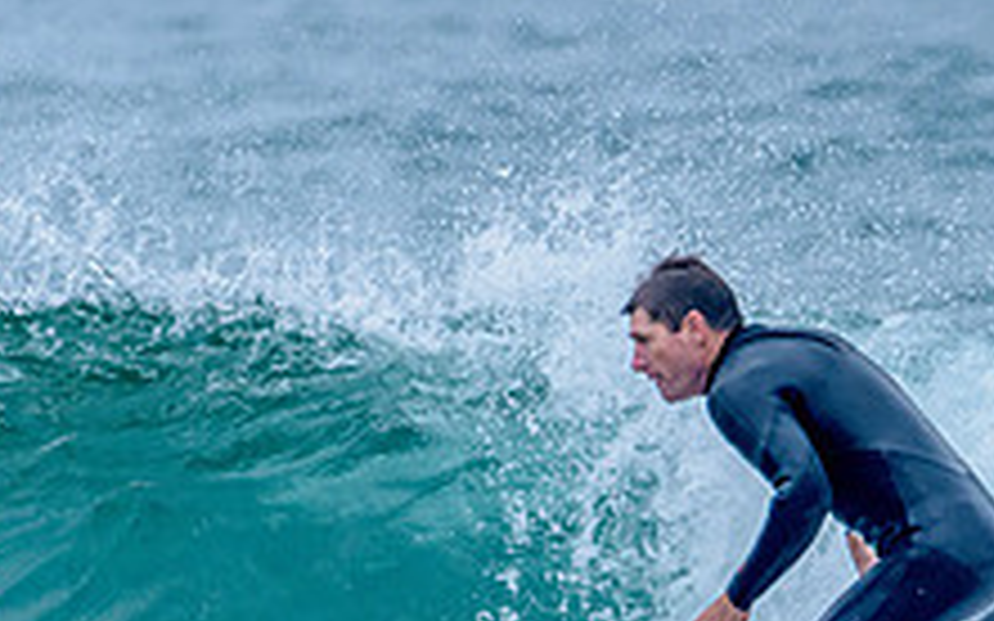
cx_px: 790
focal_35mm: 1677
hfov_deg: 1.3
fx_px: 45418
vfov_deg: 0.8
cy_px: 753
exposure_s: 1/2000
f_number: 5.6
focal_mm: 500
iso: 800
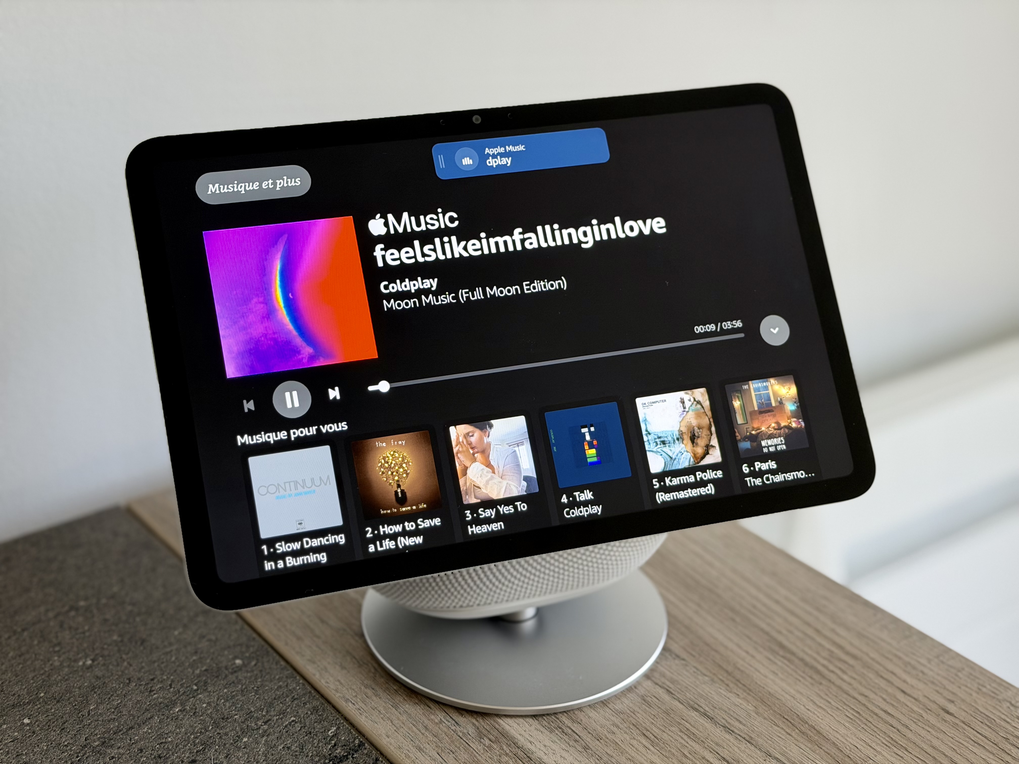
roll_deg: -3.3
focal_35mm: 48
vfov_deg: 30.3
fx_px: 1413
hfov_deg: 39.7
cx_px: 510
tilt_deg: -26.3
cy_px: 382
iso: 100
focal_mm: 6.76
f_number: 1.78
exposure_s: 1/115
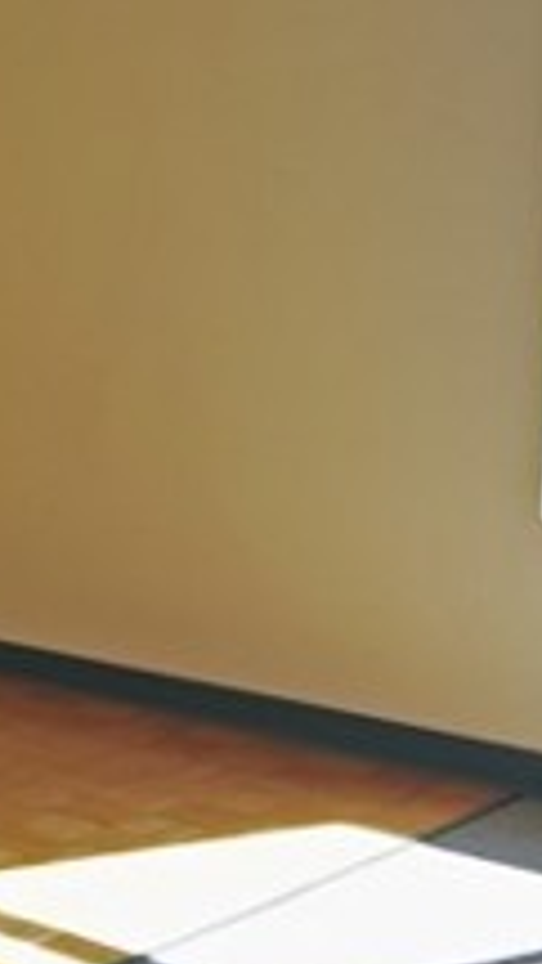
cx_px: -658
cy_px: 379
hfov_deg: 12.3
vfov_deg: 25.7
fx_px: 2107
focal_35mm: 82
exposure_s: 1/320
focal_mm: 11
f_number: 4
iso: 640
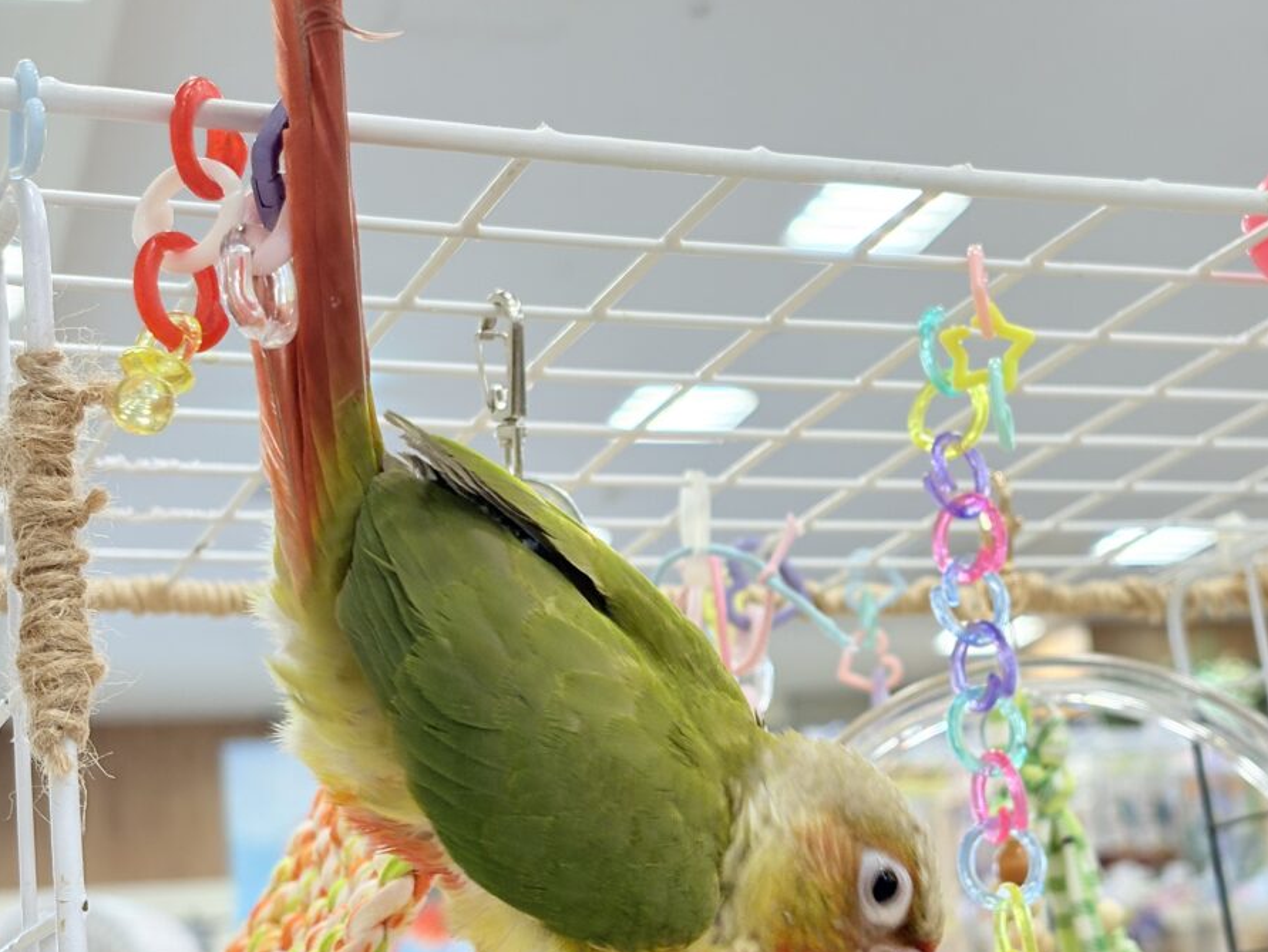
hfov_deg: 27.7
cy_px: 610
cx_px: 805
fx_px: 2565
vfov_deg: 21.0
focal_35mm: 70
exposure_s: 1/100
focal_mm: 5.96
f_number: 1.6
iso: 80
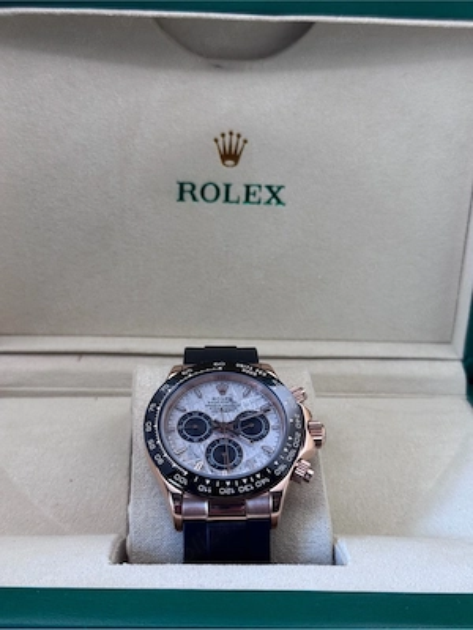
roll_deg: -2.2
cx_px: 236
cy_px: 315
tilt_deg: -18.4
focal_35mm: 48
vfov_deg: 39.7
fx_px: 875
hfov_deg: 30.3
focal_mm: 6.76
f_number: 1.78
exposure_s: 1/117
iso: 100
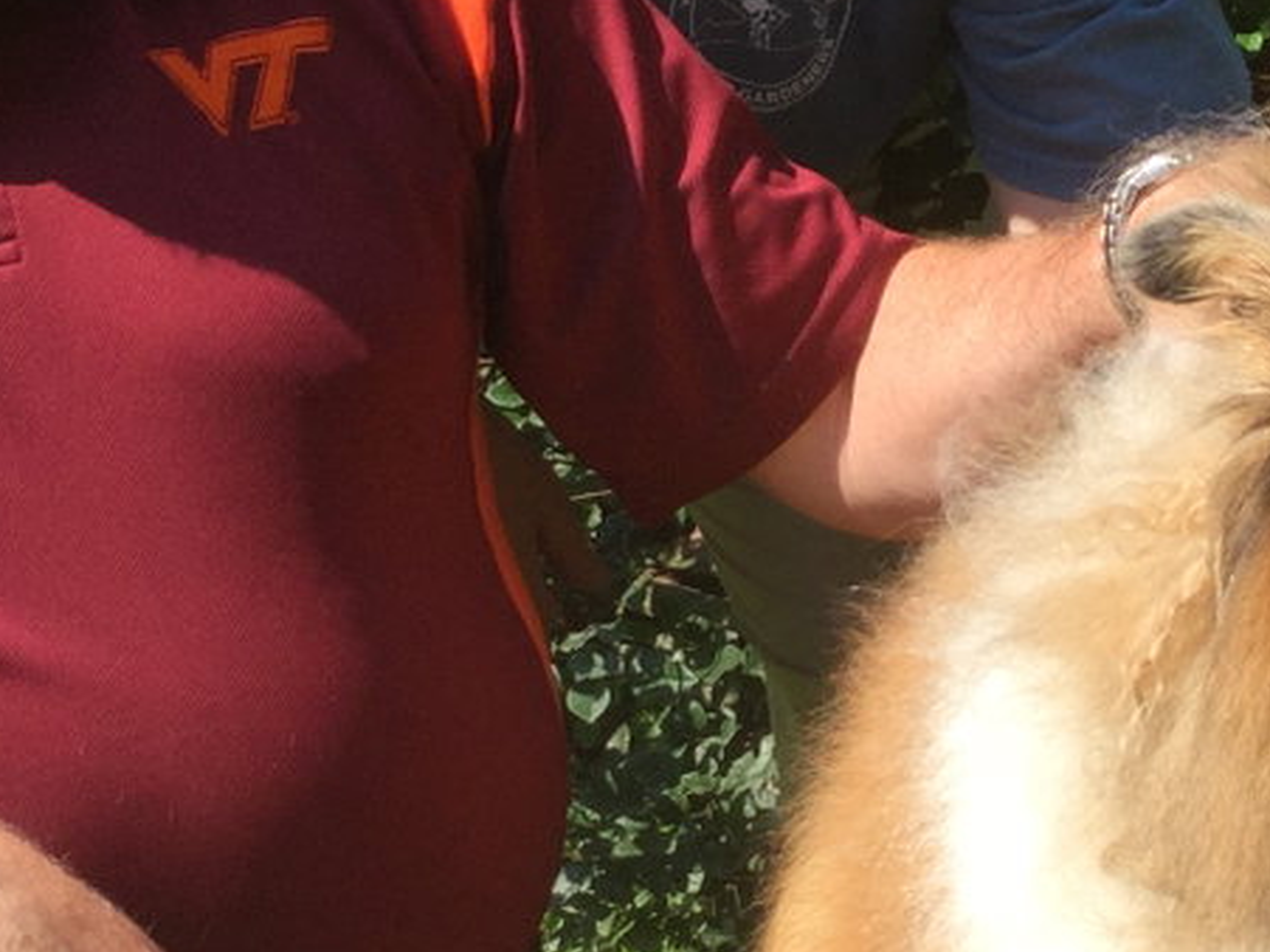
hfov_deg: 17.8
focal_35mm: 110
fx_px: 4035
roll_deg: -1.8
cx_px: 836
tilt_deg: -9.4
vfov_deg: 13.5
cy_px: 484
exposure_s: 1/657
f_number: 2.4
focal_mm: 3.3
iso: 25
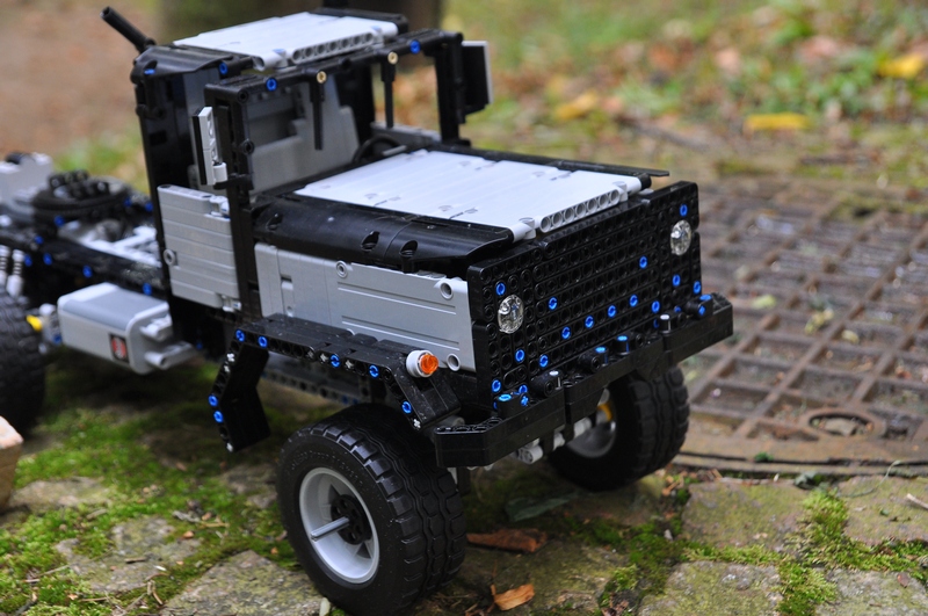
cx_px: 464
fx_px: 1622
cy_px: 308
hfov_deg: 31.9
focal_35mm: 63
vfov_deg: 21.5
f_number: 4.5
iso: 640
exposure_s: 1/80
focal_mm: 42
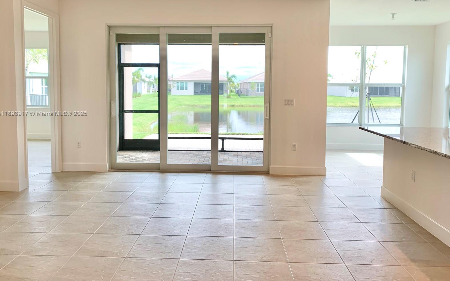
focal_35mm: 28
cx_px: 224
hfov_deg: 66.5
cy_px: 114
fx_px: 343
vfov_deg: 44.3
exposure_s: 1/120
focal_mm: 4.25
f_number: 1.8
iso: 25
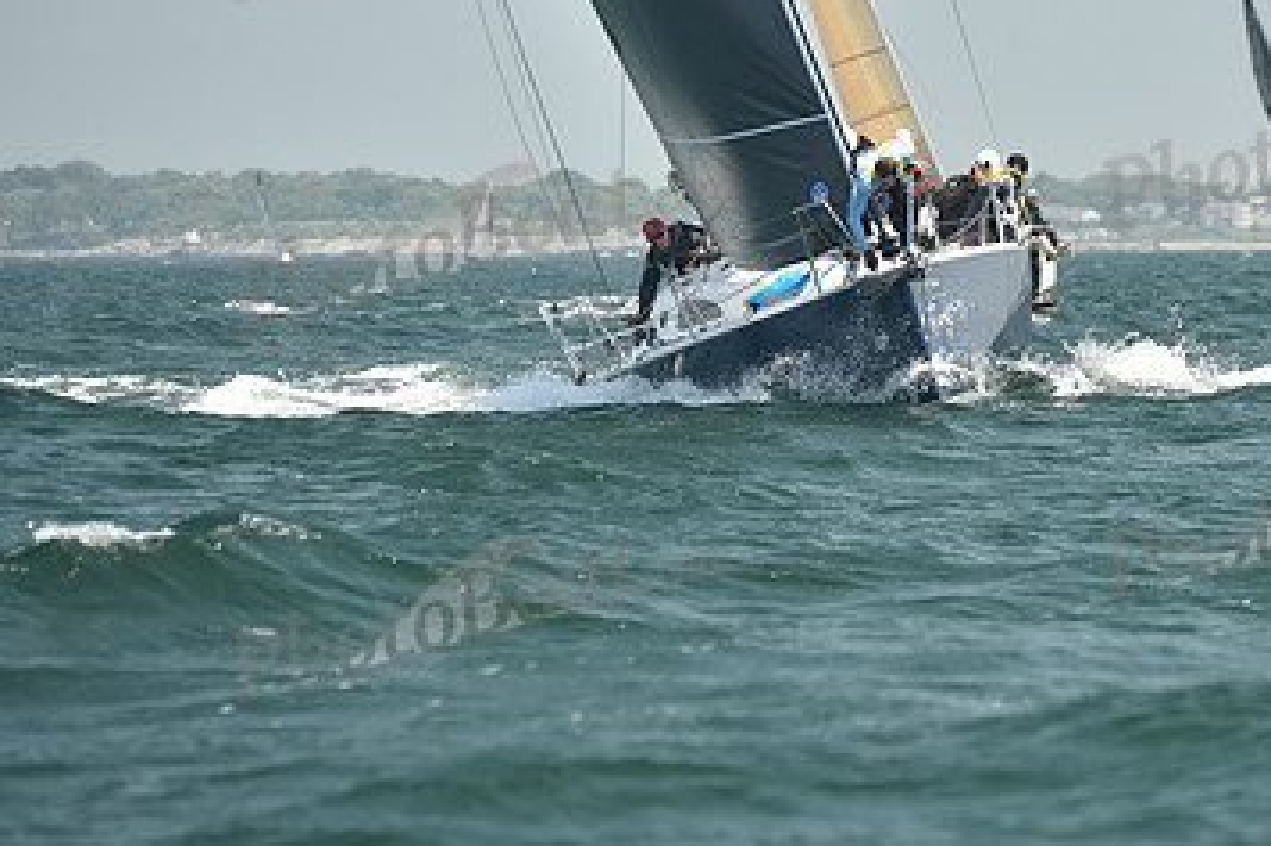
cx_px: 921
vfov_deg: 4.2
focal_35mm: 326
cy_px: 373
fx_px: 11504
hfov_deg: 6.3
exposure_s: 1/640
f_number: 4.5
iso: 250
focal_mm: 200
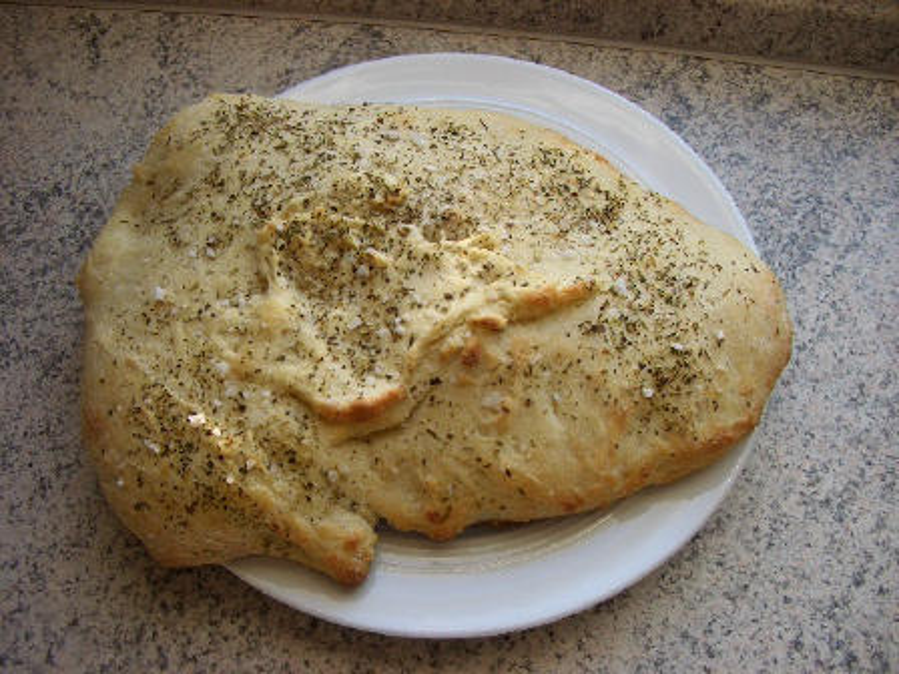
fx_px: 909
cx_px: 450
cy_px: 337
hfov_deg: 52.6
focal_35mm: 35
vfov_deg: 40.7
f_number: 2.6
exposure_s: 1/160
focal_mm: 5.8
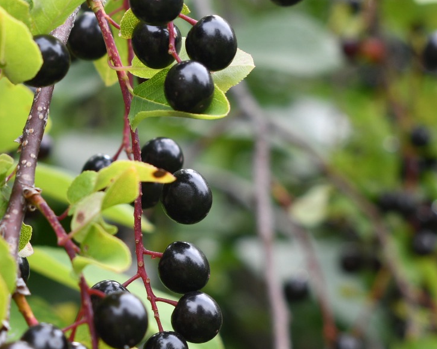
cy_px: 92
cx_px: 233
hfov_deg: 11.3
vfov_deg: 9.0
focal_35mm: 171
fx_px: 2211
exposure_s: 1/60
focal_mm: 55
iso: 140
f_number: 8
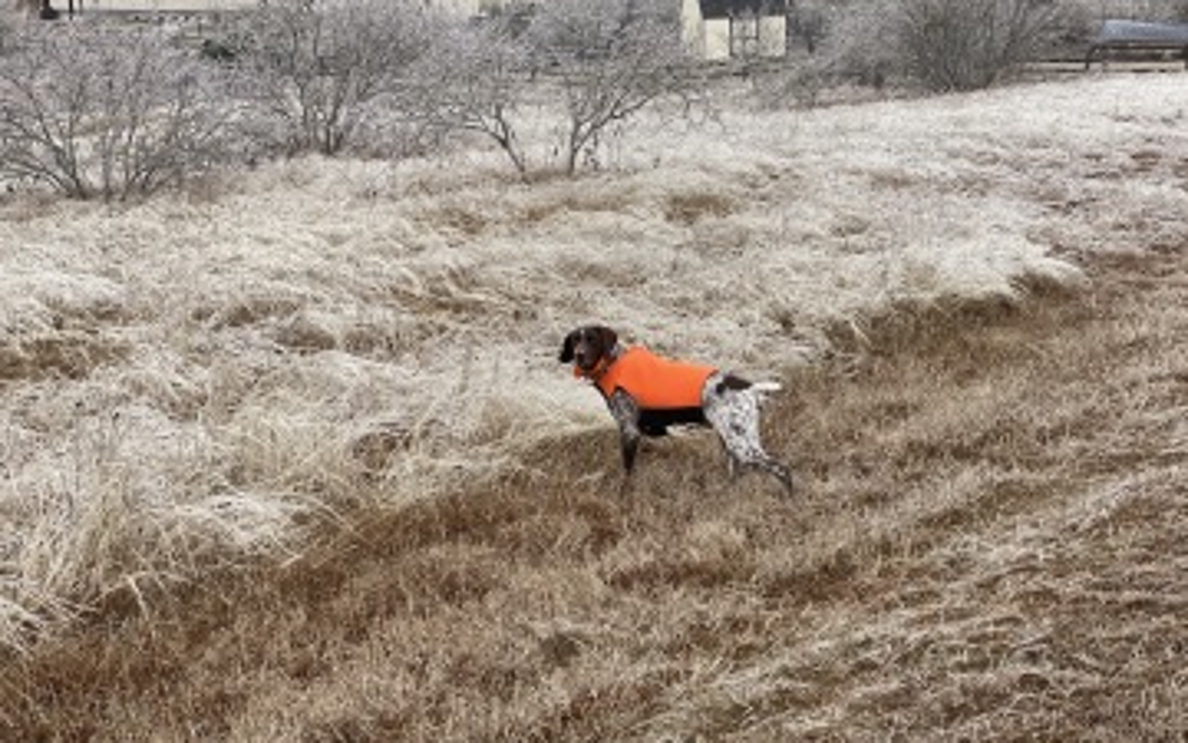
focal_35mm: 56
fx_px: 1813
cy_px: 449
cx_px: 597
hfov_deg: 36.3
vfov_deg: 23.1
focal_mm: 6
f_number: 2
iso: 20
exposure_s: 1/494
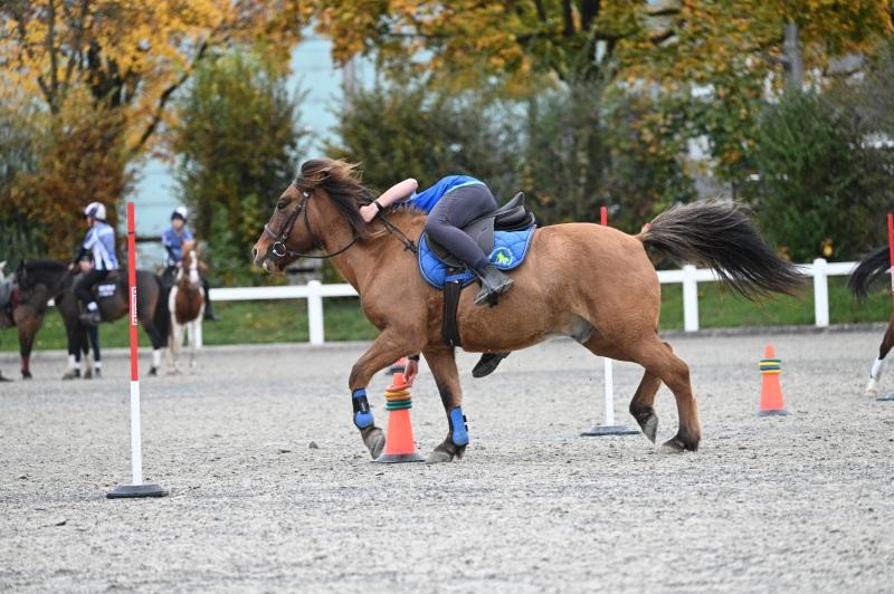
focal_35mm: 210
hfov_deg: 9.8
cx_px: 447
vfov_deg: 6.5
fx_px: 5211
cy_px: 297
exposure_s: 1/800
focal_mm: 210
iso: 3200
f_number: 5
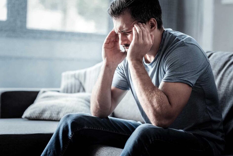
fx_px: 596
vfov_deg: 14.9
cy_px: 75
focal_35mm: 92
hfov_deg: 22.1
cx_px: 111
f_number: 2.5
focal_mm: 85
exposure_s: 1/160
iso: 320
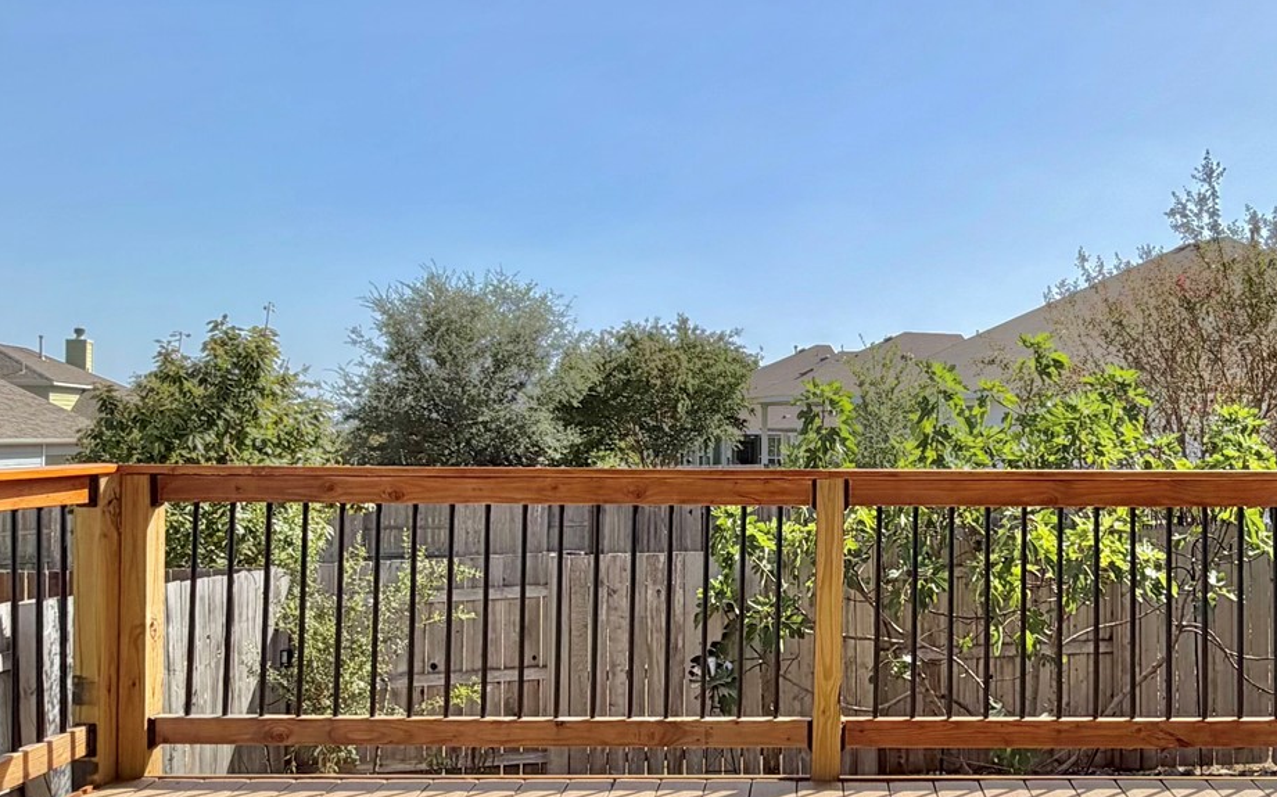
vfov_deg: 38.3
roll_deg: +0.1
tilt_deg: -0.3
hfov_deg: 56.8
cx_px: 857
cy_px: 429
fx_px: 1148
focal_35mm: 33
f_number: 2.2
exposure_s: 1/1017
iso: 20
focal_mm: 2.22
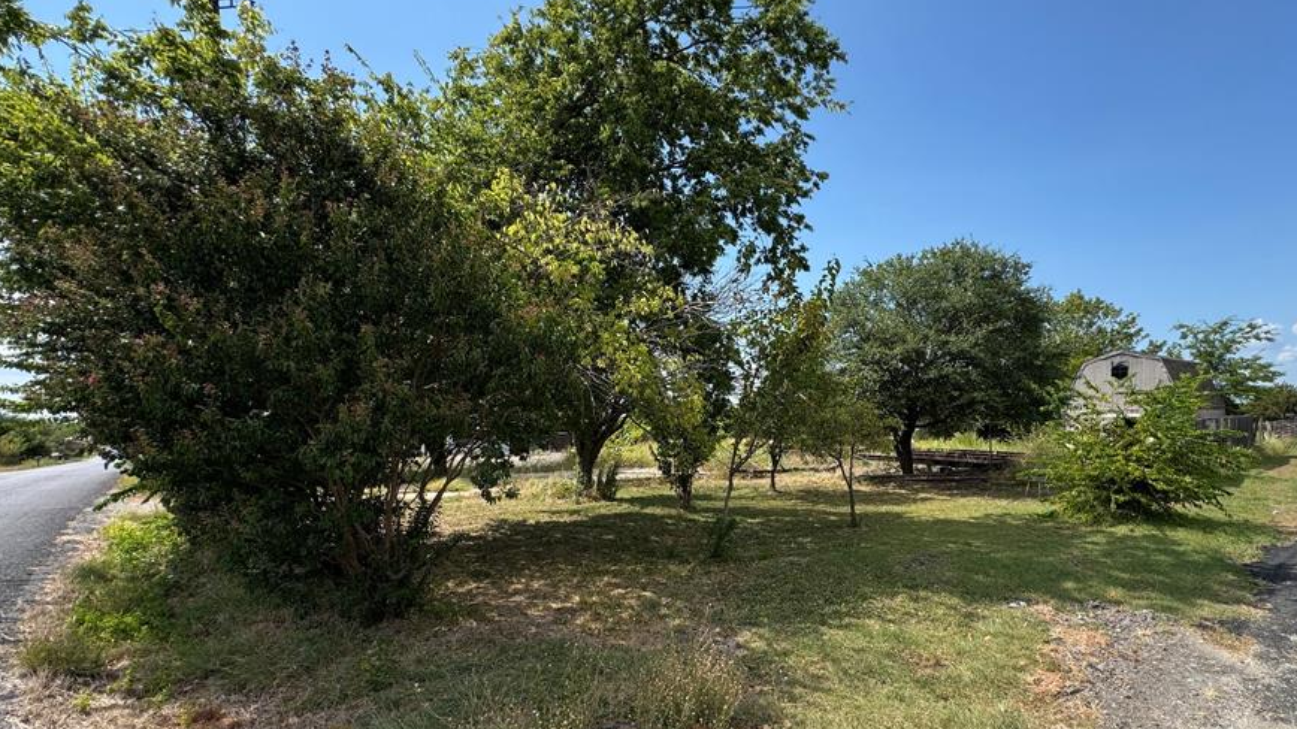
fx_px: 619
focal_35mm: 18
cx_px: 735
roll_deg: -0.1
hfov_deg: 92.1
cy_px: 430
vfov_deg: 60.6
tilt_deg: -1.5
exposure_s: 1/1370
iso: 40
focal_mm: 2.22
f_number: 2.2
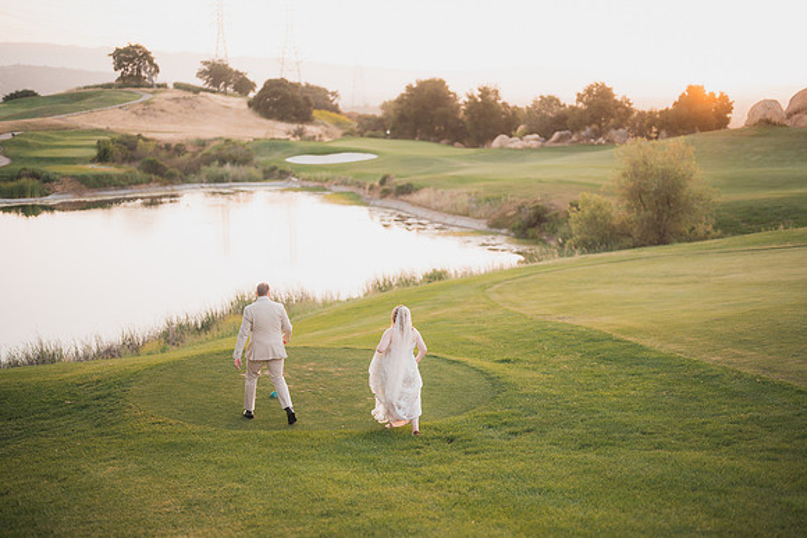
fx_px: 1121
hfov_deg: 39.6
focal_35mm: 50
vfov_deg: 27.0
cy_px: 269
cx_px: 404
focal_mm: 50
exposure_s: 1/200
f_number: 1.2
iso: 125
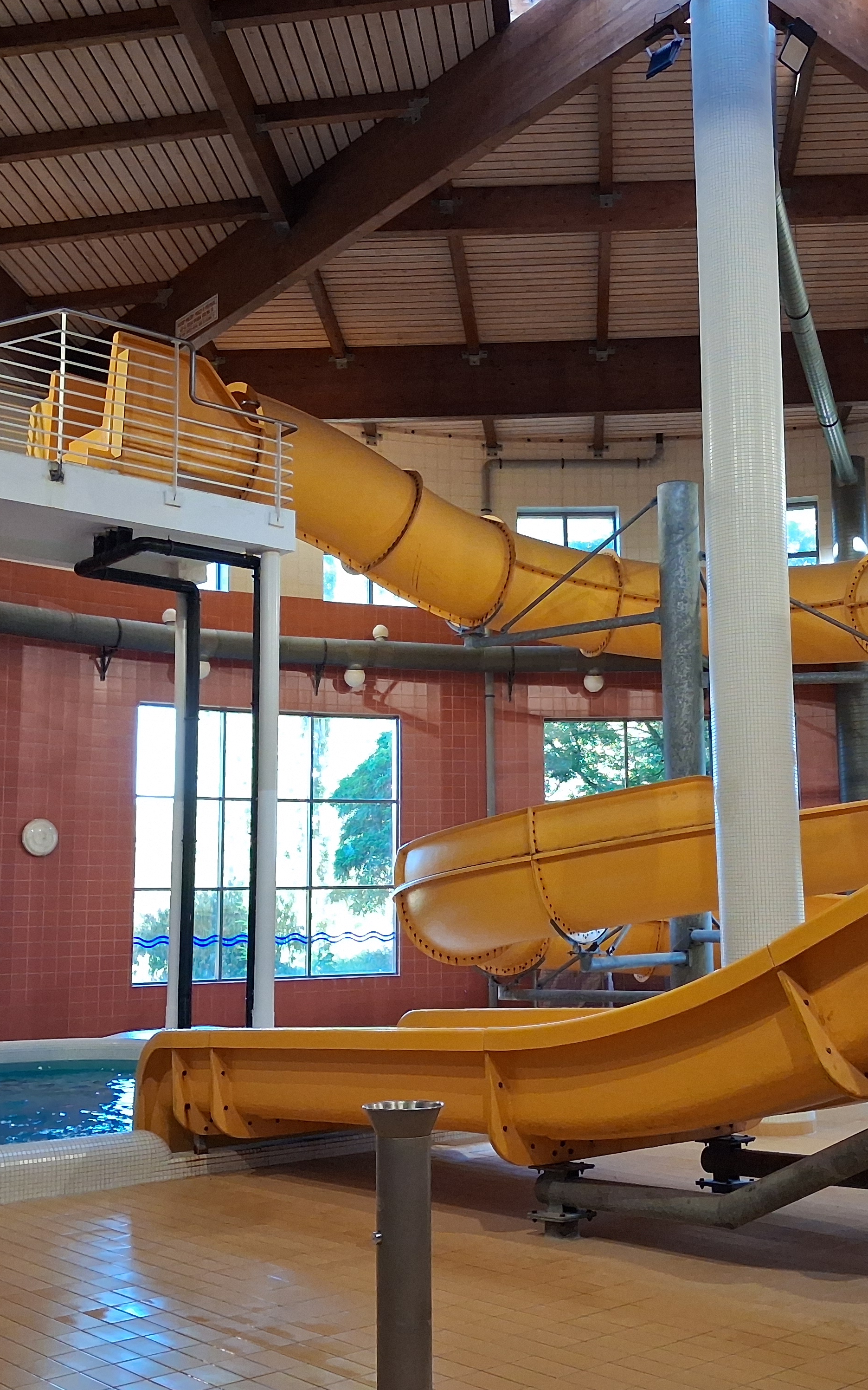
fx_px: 1476
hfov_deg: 32.6
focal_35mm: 39
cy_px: 692
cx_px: 533
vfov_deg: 50.4
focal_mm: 4
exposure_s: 1/100
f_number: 1.8
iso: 320
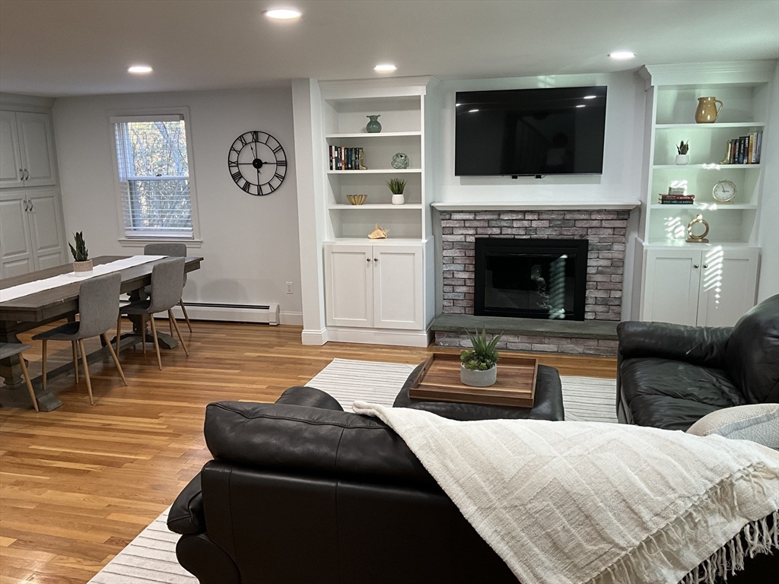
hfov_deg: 61.7
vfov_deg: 48.2
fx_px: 653
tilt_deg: -11.6
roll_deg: +0.9
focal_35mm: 29
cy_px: 292
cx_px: 390
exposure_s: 1/60
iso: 64
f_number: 1.8
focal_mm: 3
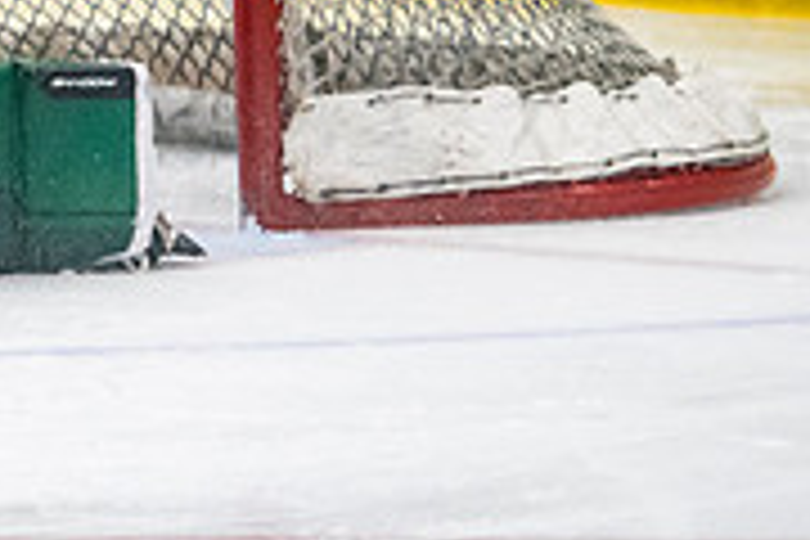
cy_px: -84
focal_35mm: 567
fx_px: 12757
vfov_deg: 2.4
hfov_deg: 3.6
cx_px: -464
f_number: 3.2
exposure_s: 1/640
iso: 2500
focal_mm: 145
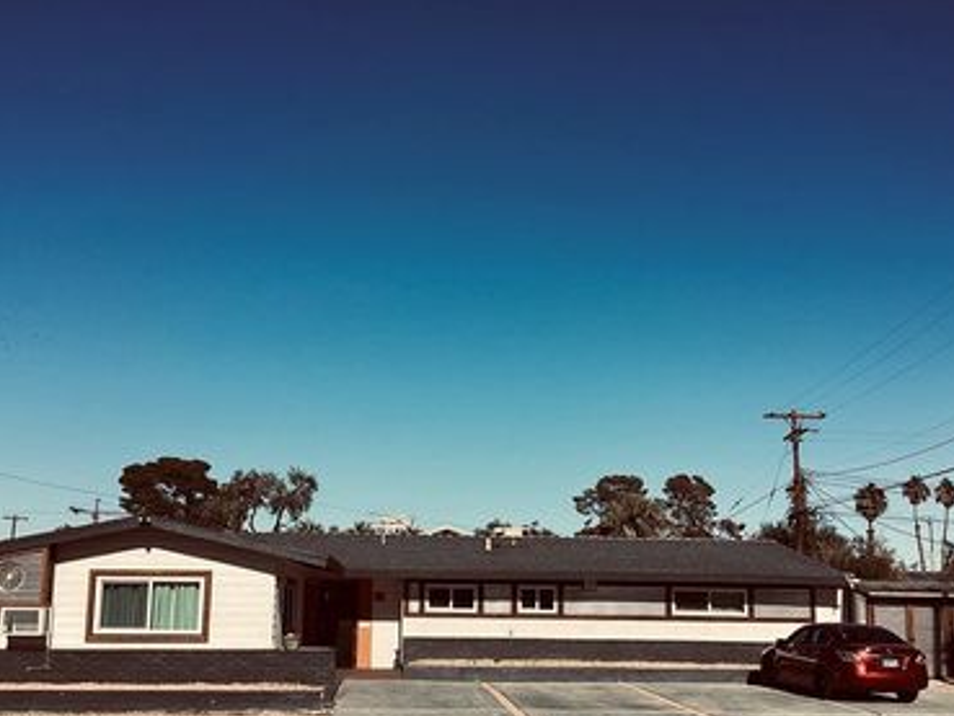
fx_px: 1158
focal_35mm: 42
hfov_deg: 44.8
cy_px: 433
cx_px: 478
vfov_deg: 34.2
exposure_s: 1/2469
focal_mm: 3.3
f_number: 2.4
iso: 25
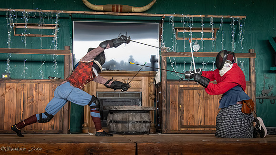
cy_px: 78
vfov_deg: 20.9
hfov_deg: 36.3
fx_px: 422
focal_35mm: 58
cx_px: 137
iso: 8000
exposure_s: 1/320
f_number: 5.6
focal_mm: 38
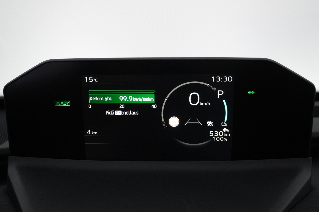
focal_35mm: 32
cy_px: 106
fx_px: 279
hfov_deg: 59.5
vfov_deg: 41.7
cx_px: 160
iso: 3200
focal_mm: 21
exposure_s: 1/60
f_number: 4
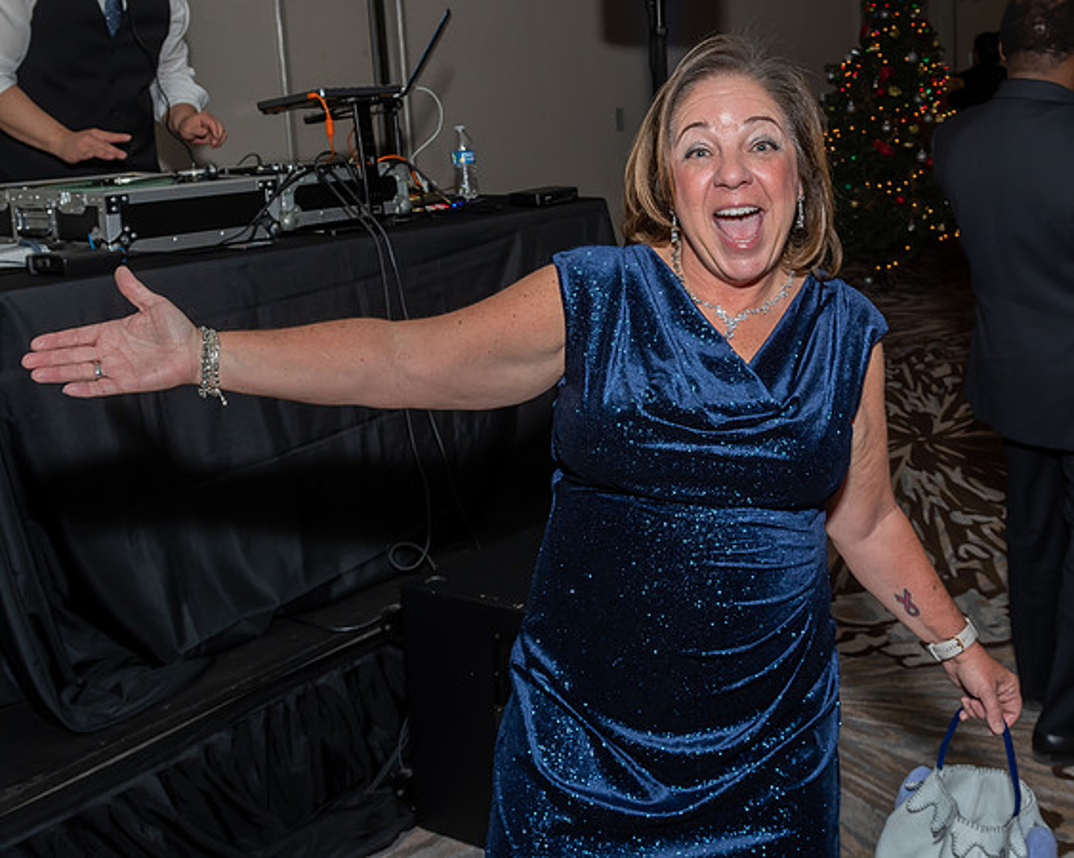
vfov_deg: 34.0
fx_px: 1393
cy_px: 301
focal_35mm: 44
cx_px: 692
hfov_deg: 41.7
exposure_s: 1/250
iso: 400
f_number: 6.3
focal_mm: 20
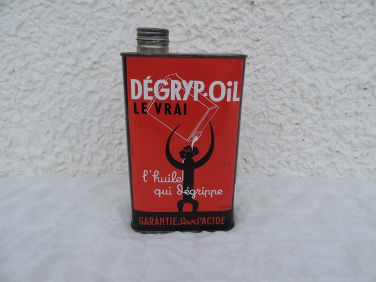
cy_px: 141
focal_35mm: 24
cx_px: 188
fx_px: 261
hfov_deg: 71.6
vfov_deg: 56.8
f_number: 3
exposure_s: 1/80
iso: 80
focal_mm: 4.3
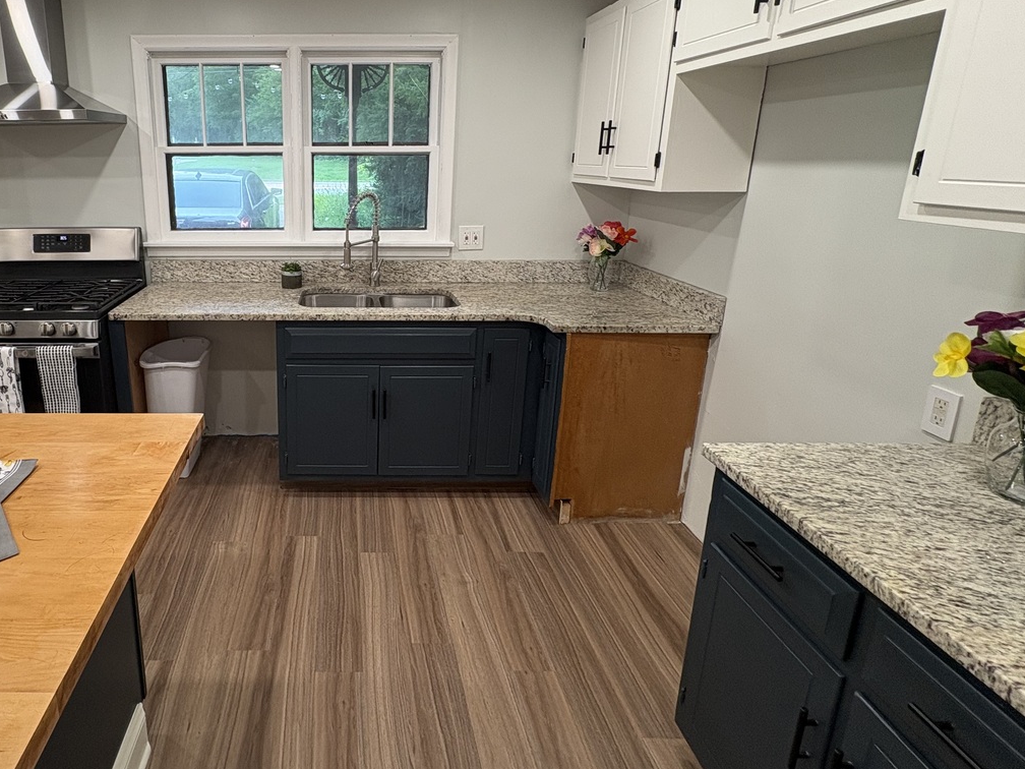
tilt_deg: -13.8
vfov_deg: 65.2
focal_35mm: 20
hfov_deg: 78.9
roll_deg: -0.1
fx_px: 592
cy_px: 299
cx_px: 337
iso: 125
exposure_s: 1/60
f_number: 2.2
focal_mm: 2.22
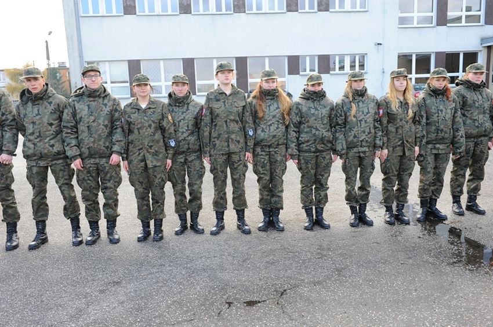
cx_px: 246
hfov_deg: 58.8
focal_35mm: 32
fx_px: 438
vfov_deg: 41.0
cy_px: 164
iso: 640
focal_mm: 32
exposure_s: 1/200
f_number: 6.3
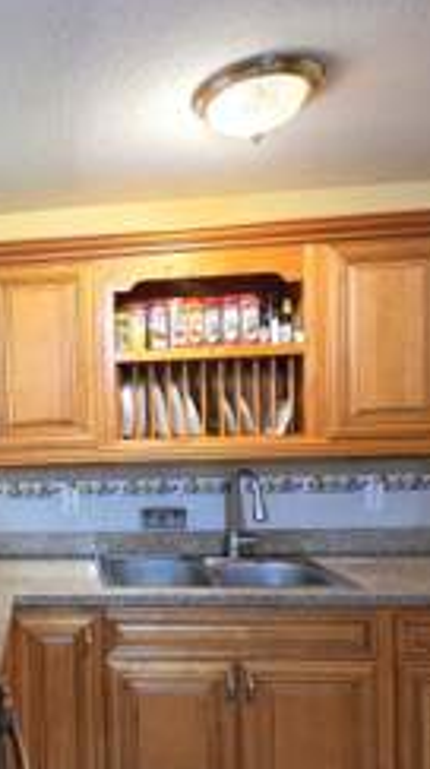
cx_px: -28
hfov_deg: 36.0
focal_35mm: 28
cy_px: 454
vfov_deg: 67.4
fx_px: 570
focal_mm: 2.2
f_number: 2.2
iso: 1000
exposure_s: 1/60
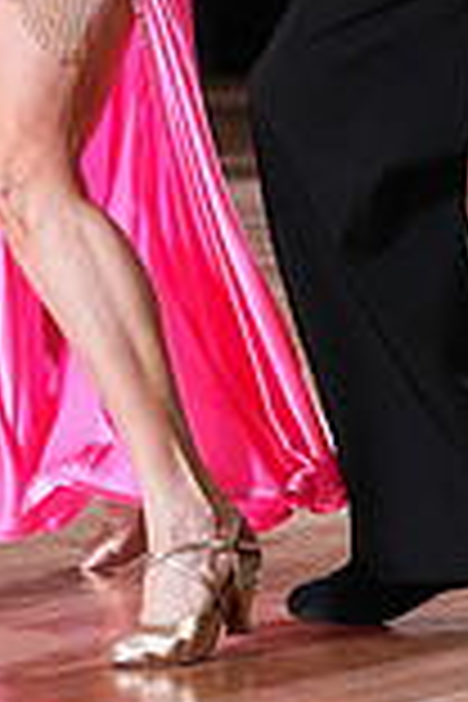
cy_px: -302
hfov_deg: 3.0
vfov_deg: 4.5
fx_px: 8794
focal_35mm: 451
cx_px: 353
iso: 6400
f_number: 5
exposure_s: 1/400
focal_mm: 121
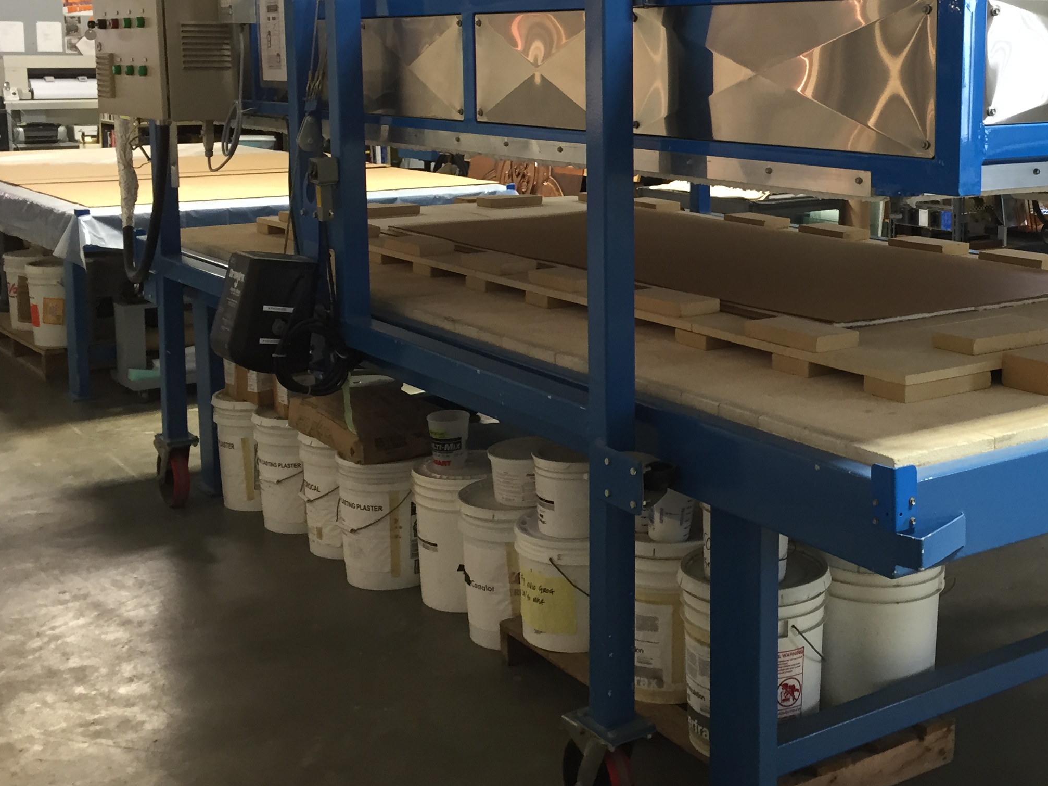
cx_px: 729
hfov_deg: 39.8
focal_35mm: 47
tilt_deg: -6.8
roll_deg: -1.1
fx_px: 1423
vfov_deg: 30.5
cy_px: 237
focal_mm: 4.15
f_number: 2.2
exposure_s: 1/30
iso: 64
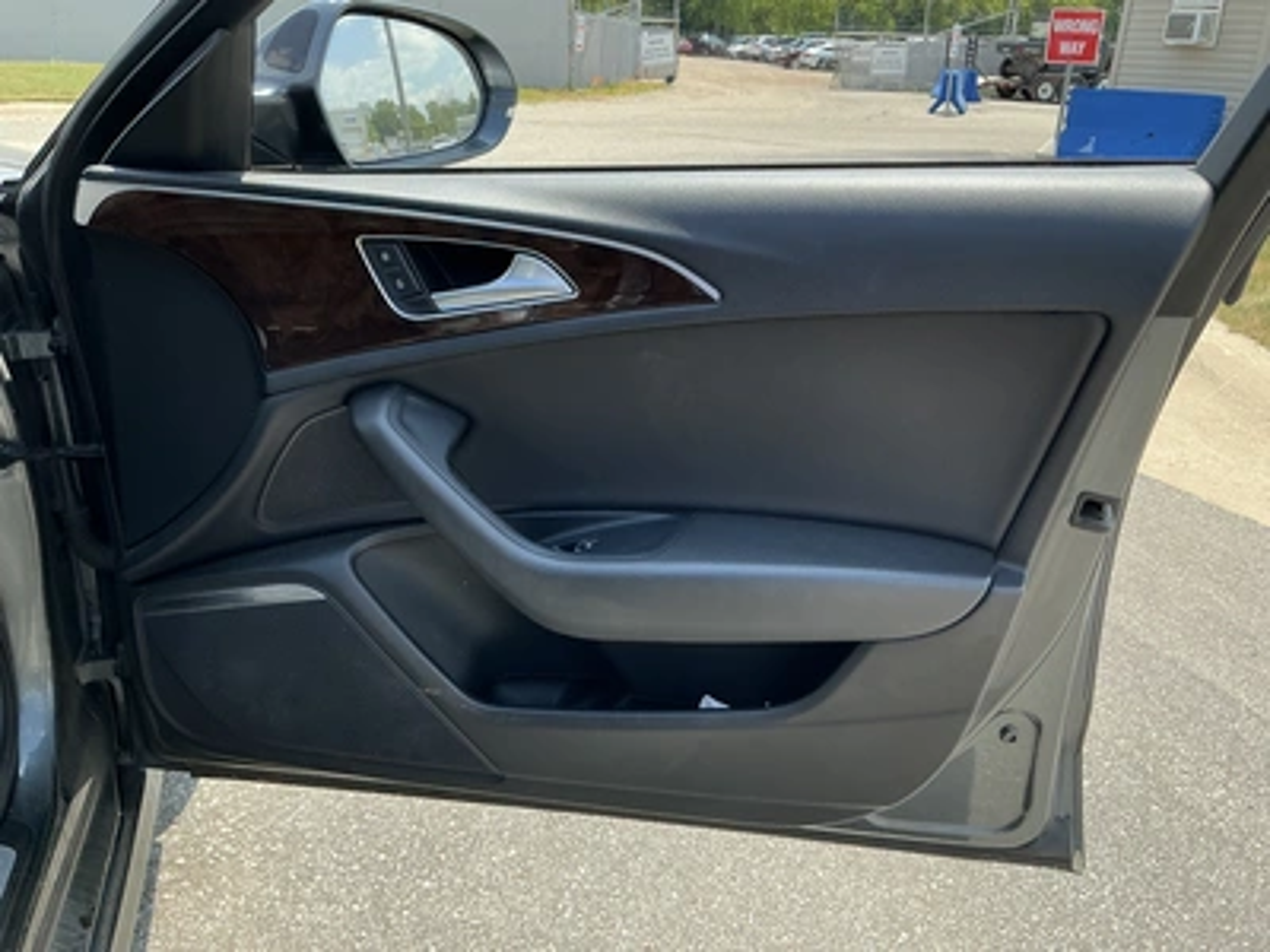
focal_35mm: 28
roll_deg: -2.3
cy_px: 476
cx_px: 635
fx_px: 1027
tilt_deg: -22.3
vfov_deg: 49.7
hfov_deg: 63.4
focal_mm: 3
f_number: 1.8
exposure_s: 1/586
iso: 25
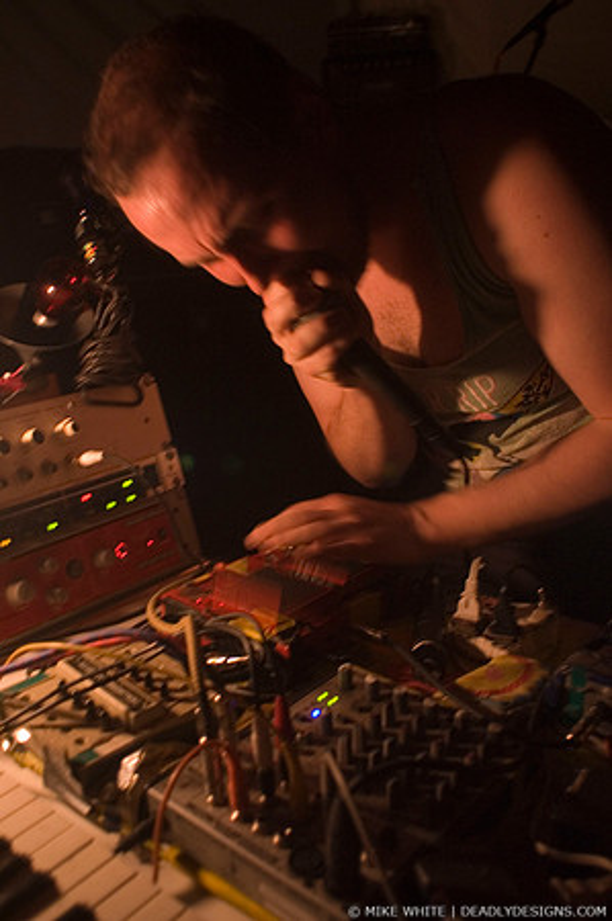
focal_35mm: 30
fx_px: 767
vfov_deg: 62.0
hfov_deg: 43.5
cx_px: 306
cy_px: 460
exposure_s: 1/20
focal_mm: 20
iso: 800
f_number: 2.8
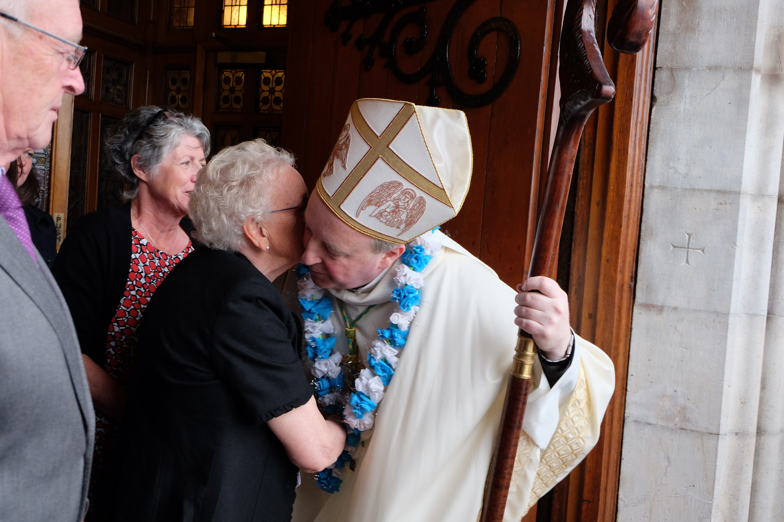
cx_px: 392
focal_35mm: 35
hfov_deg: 54.4
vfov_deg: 37.9
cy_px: 261
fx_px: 762
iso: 1000
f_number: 5
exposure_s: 1/100
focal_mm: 23.2
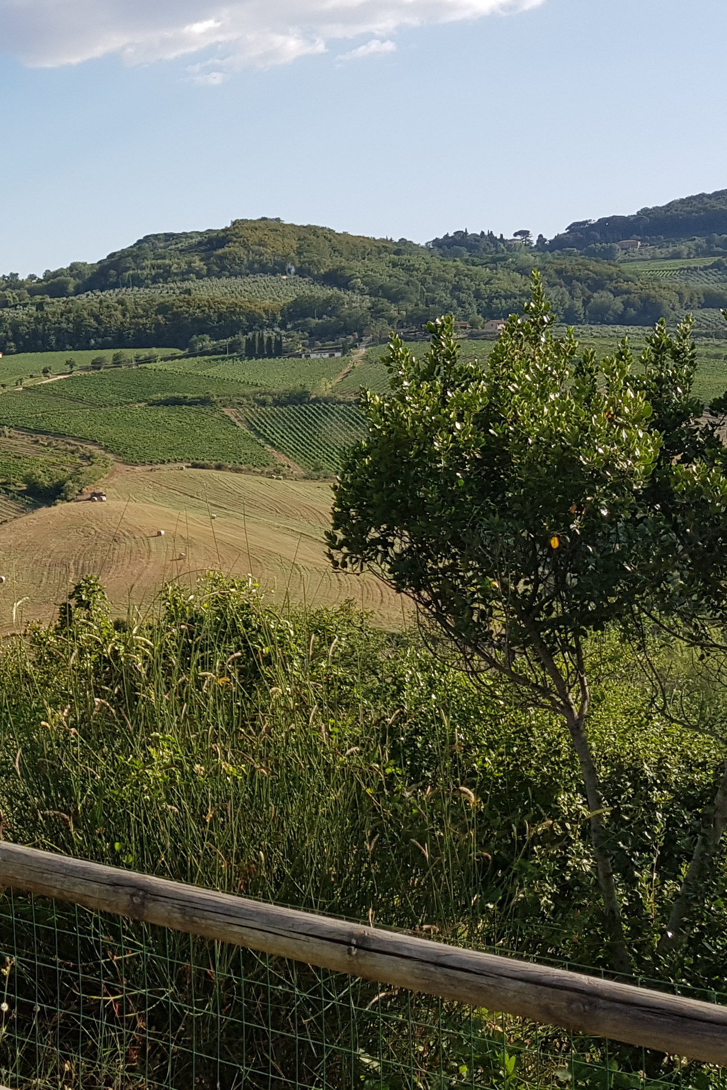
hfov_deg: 24.3
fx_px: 1575
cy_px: 484
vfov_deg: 38.1
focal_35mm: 52
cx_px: -66
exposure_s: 1/1668
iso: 40
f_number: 1.7
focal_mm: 4.2
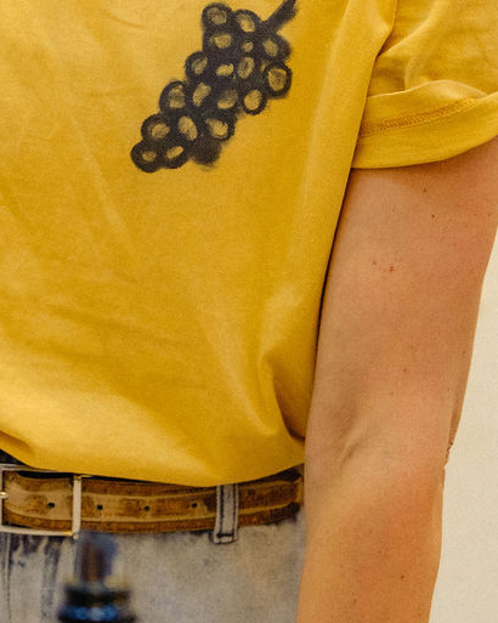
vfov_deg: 8.1
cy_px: -155
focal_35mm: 236
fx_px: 4351
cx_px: 1
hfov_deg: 6.5
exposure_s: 1/125
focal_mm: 56
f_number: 2.2
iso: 1600
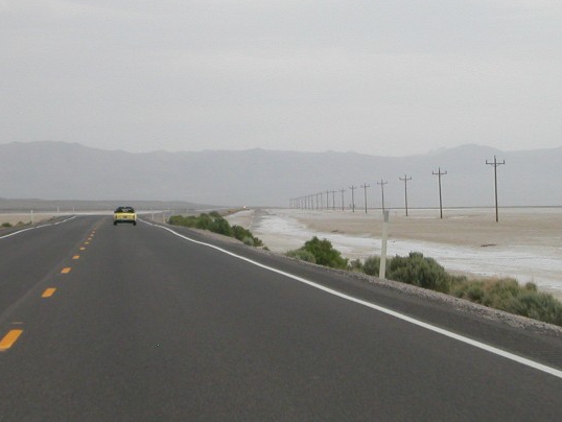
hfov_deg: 12.0
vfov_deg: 9.0
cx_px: 230
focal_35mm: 165
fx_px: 2680
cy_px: 168
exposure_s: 1/414
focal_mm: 16.8
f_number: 4.8
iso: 100
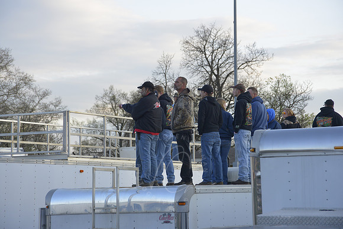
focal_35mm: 120
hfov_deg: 17.1
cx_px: 172
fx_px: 1144
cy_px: 114
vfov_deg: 11.4
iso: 800
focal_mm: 120
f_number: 8
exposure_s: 1/250
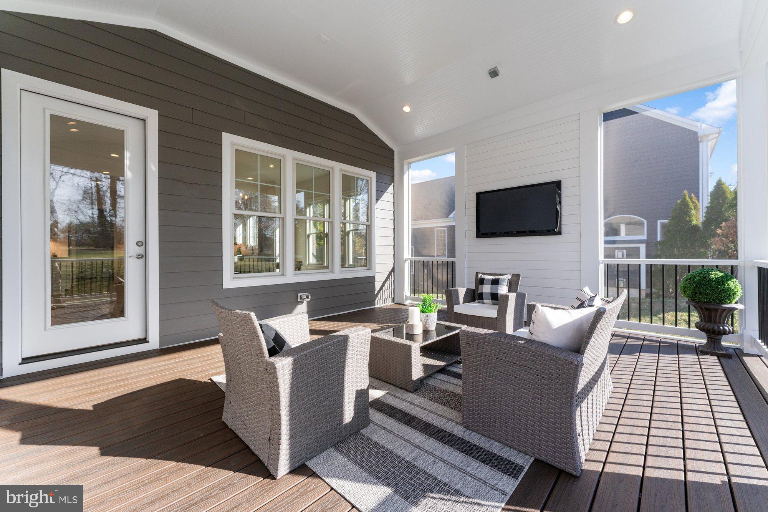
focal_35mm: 14
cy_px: 256
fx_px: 299
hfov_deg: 104.3
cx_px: 384
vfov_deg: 81.2
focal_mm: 14
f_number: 8
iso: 640
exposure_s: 1/320
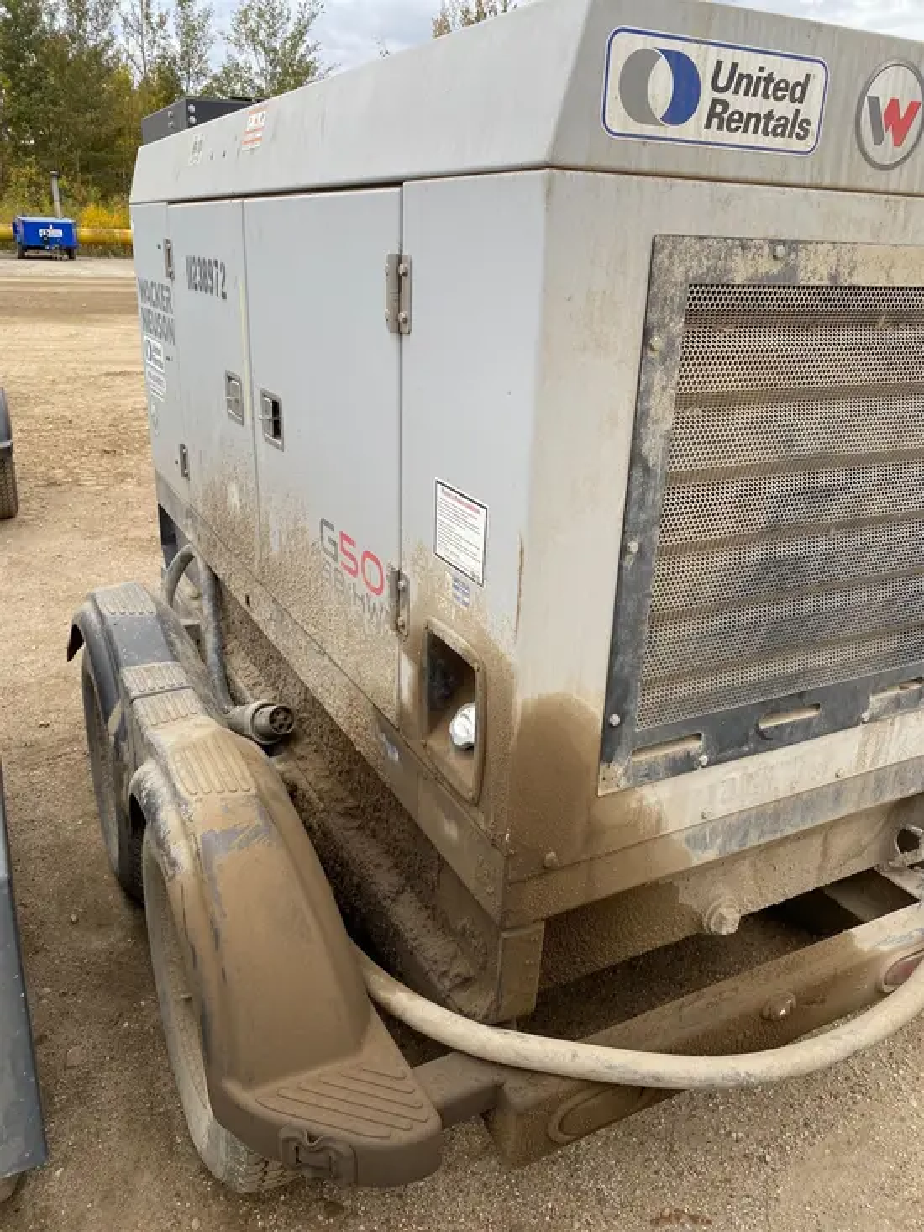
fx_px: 925
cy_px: 616
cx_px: 462
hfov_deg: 53.1
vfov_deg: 67.3
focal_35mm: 26
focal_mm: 4.25
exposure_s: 1/434
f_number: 1.8
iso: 32
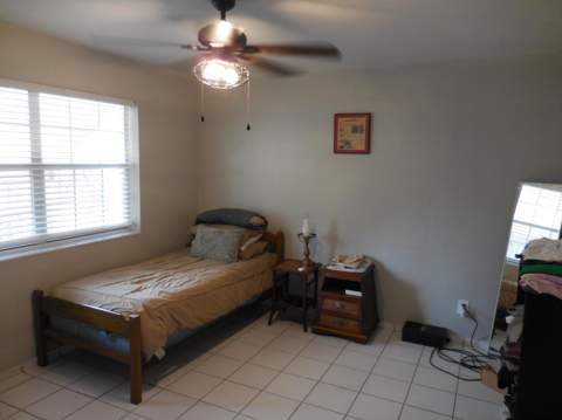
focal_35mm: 25
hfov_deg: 69.4
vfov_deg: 54.8
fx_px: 405
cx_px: 281
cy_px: 210
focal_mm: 4.5
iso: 360
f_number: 3.3
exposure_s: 1/30
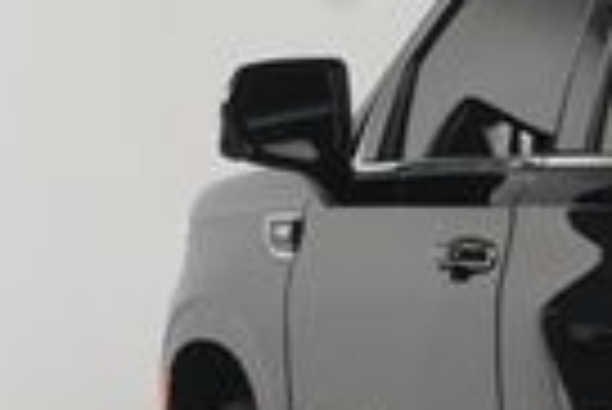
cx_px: 1328
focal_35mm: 169
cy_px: 419
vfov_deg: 8.1
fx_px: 2876
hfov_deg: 10.8
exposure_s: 1/160
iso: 100
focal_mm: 24
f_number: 8
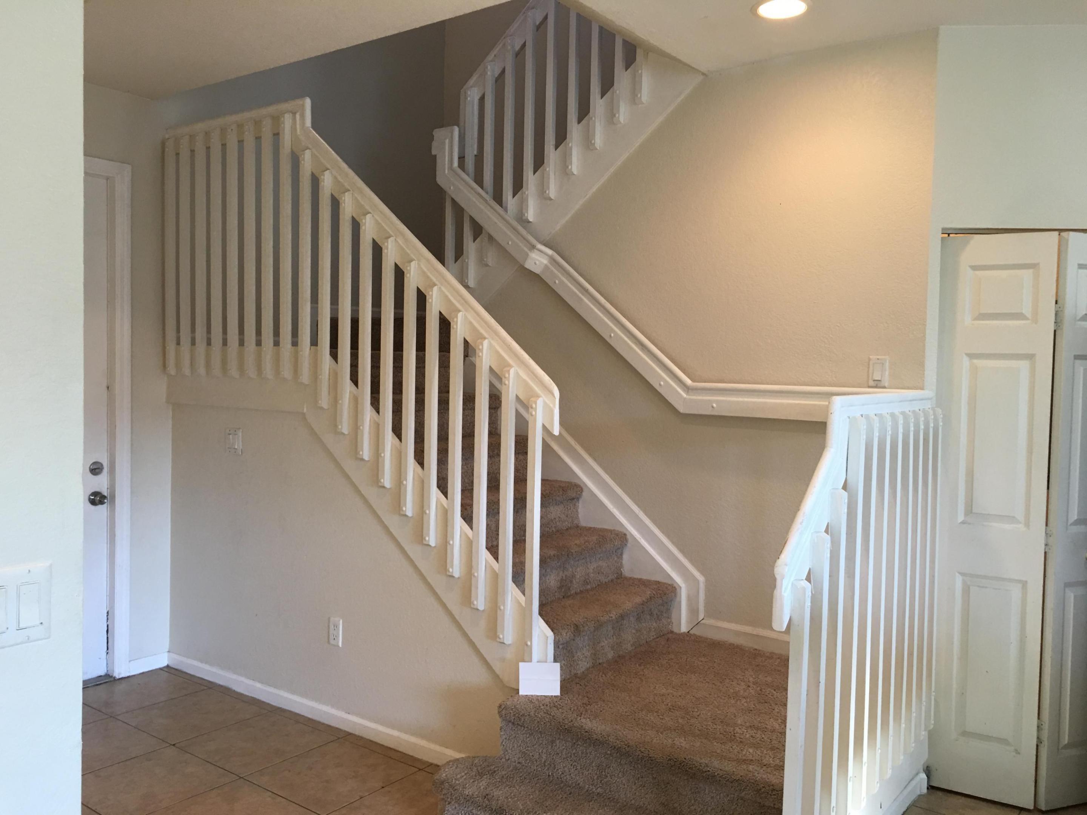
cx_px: 544
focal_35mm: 29
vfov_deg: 48.2
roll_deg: -1.3
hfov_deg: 61.7
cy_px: 408
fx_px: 911
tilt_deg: -2.5
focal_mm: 4.15
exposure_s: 1/15
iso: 32
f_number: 2.2
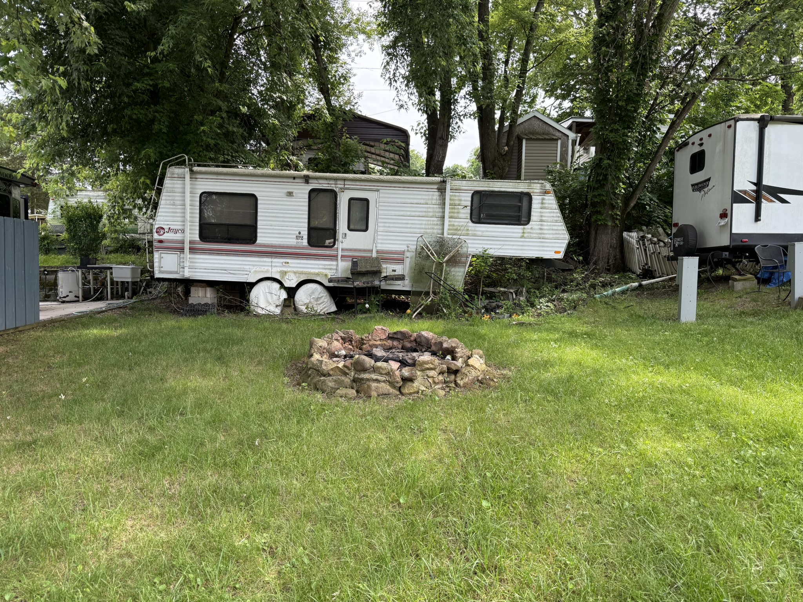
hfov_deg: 71.6
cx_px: 402
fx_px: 557
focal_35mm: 24
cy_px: 301
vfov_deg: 56.8
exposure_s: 1/849
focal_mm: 6.76
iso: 100
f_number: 1.78
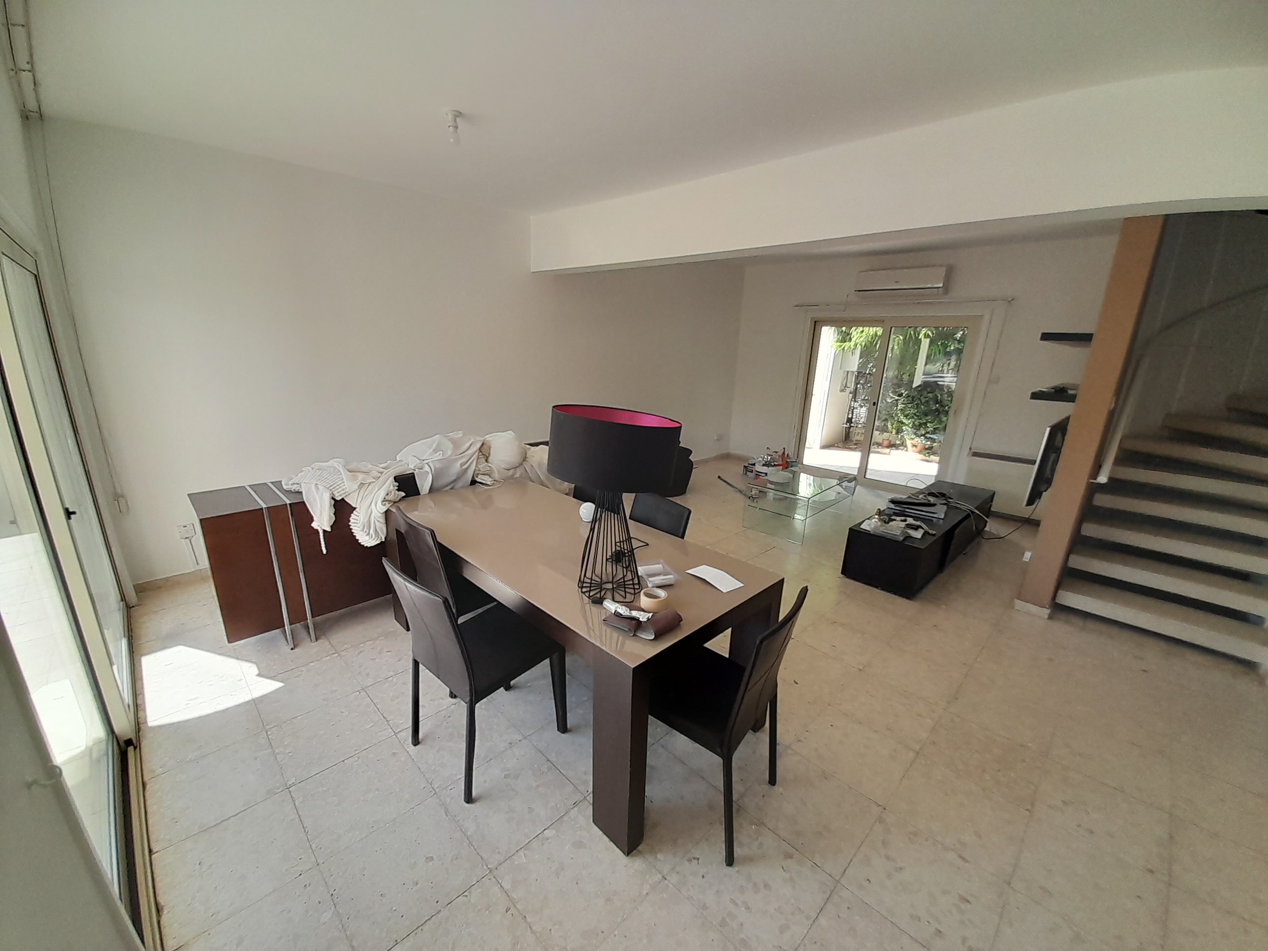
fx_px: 476
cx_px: 634
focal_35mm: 13
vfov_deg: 89.9
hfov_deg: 106.2
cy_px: 476
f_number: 2.2
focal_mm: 1.13
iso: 40
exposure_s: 1/194
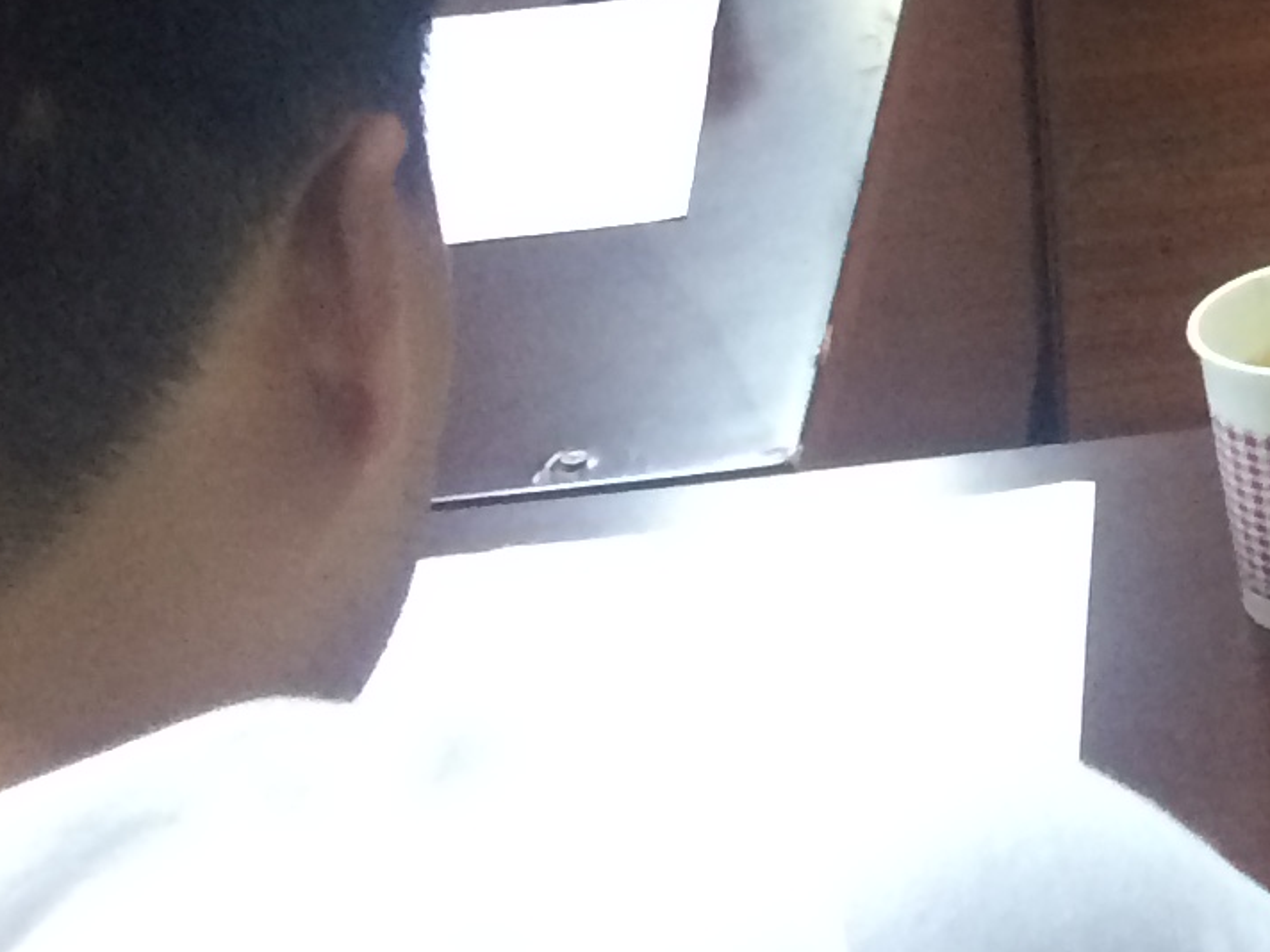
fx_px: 4880
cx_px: 2360
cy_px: -866
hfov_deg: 13.2
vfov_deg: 10.4
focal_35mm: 133
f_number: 2.2
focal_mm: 4.15
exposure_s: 1/33
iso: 250
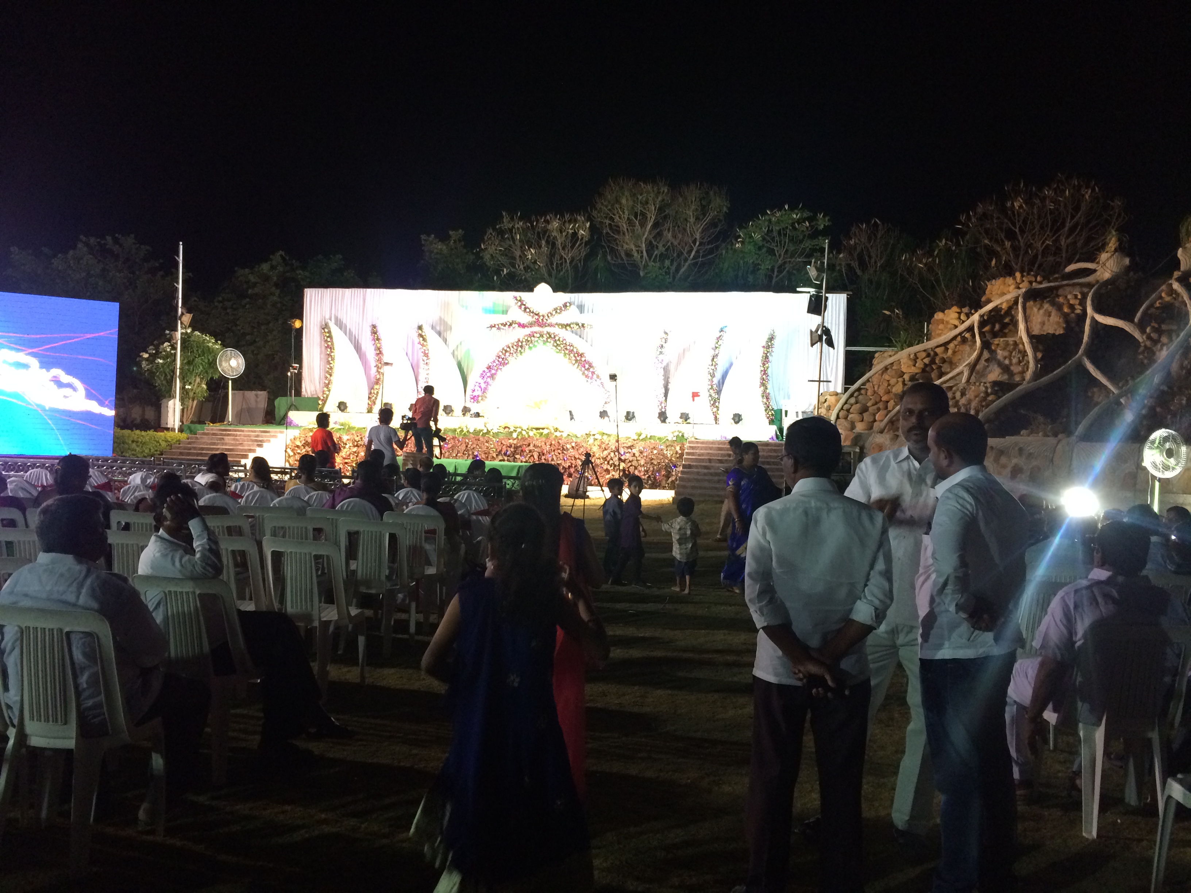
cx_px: 596
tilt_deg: -1.3
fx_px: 998
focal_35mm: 29
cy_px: 446
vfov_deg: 48.2
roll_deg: -0.9
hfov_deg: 61.7
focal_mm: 4.15
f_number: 2.2
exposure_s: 1/33
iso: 250
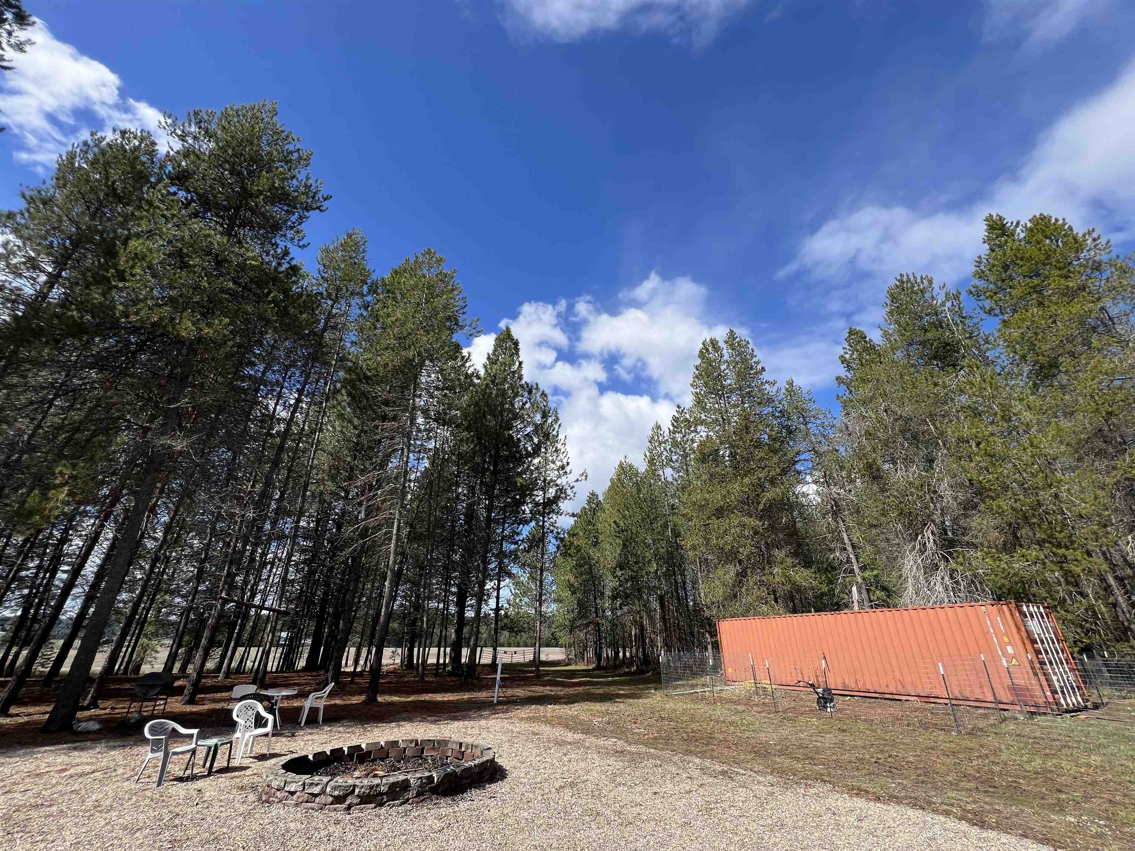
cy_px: 426
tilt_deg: +26.2
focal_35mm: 13
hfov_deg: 106.2
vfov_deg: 89.9
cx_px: 568
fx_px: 426
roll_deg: -1.4
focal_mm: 1.57
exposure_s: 1/1410
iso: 32
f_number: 1.8
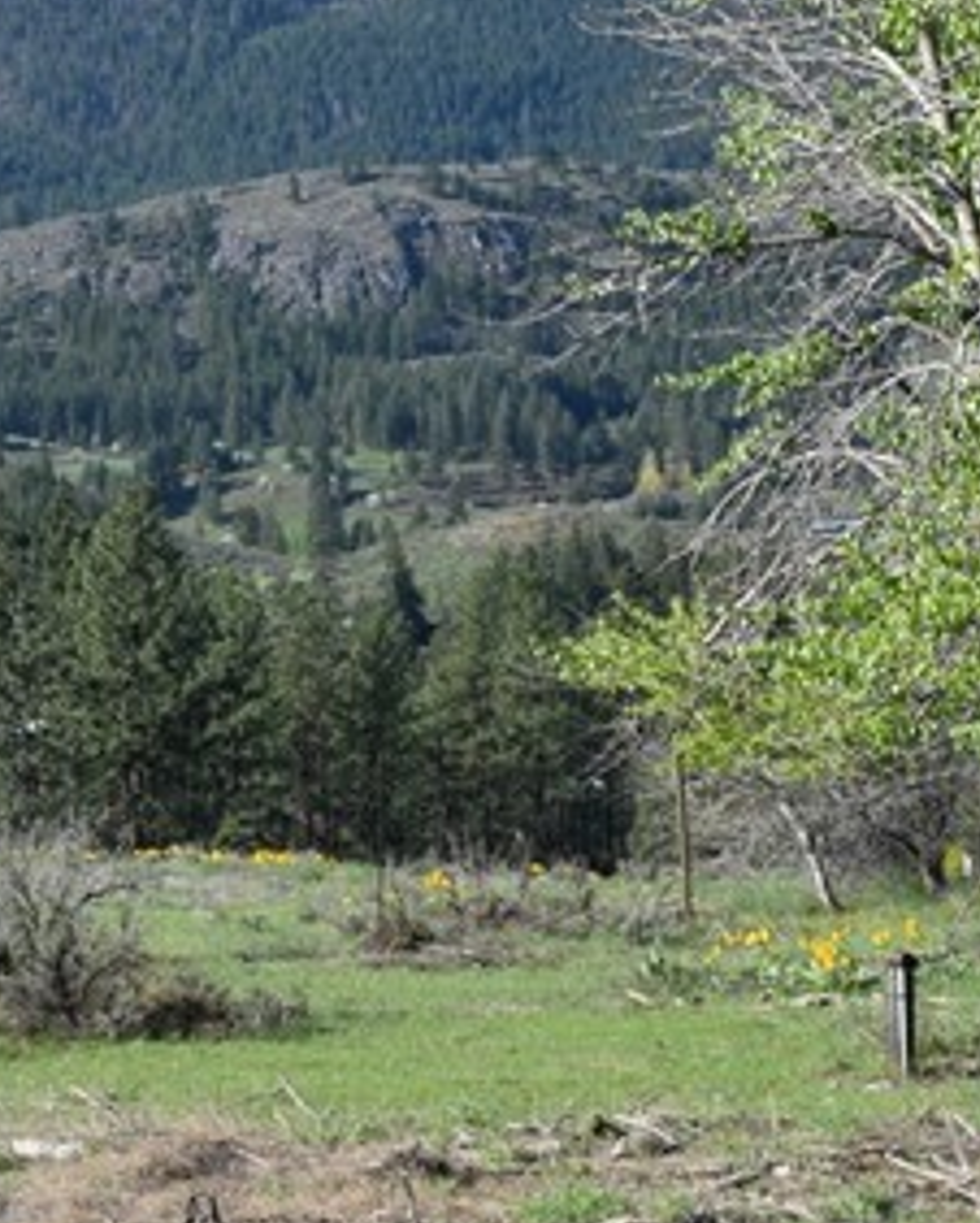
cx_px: 132
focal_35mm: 119
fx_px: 4310
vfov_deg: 15.8
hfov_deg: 12.9
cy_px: 2
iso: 200
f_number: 9
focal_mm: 22
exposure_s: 1/320
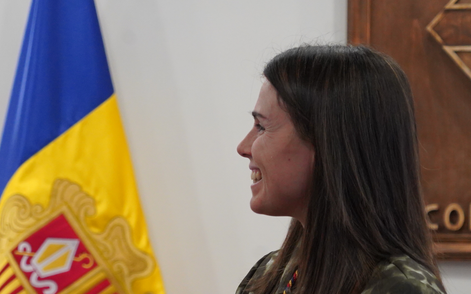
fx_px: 3658
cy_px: 275
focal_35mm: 285
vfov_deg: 4.6
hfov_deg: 7.3
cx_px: 53
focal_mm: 122
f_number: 6.3
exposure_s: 1/160
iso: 4000
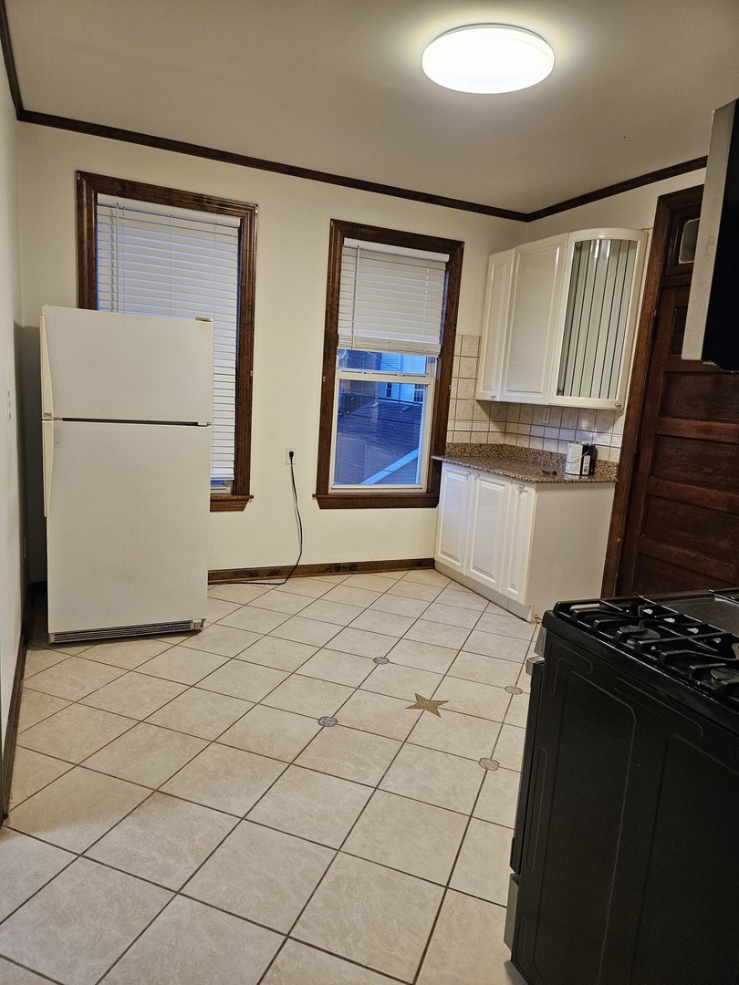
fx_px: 655
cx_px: 370
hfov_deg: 58.9
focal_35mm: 23
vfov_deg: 73.9
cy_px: 492
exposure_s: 1/120
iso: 250
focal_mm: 5.4
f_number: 1.8
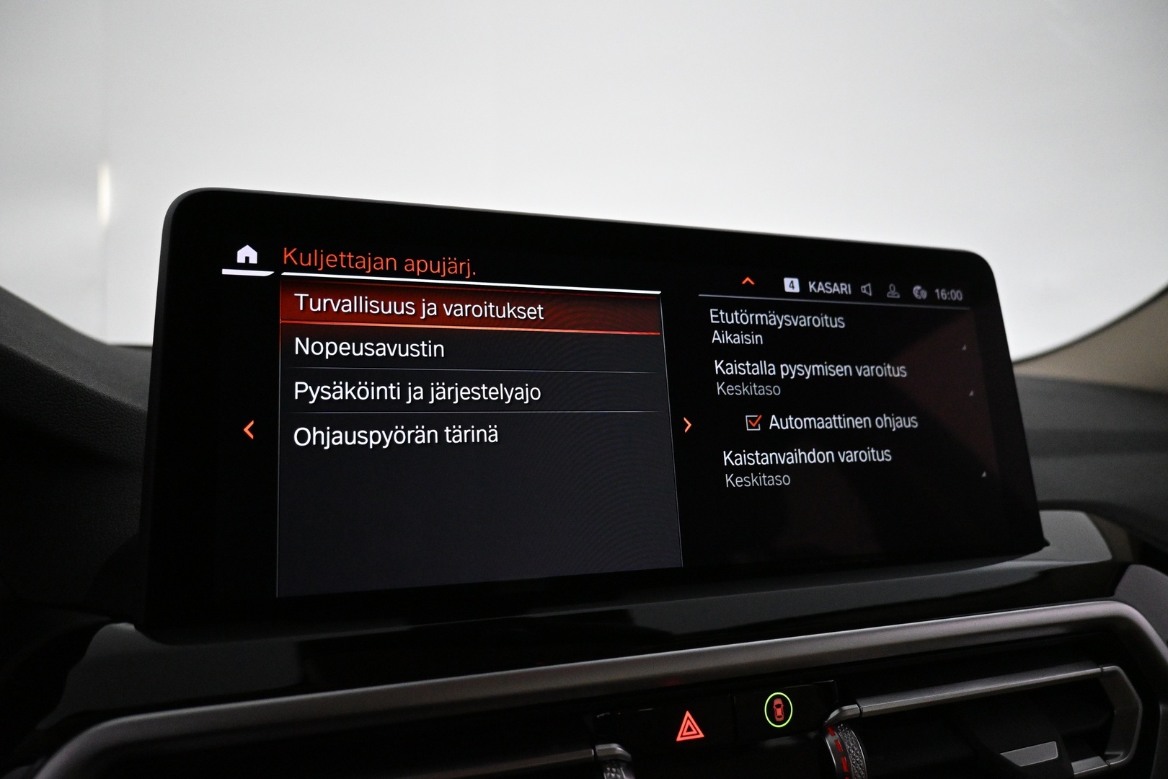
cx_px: 584
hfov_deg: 73.7
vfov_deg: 53.1
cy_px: 390
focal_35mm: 24
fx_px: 779
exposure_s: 1/250
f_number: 3.5
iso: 4000
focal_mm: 16
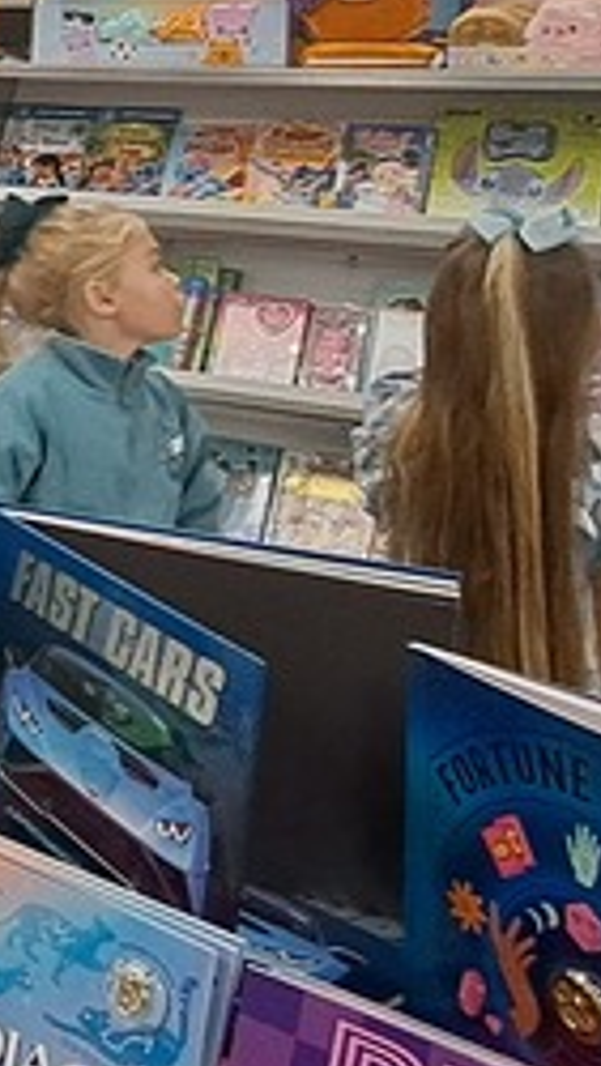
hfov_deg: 14.5
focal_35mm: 58
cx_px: -797
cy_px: 141
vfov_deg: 34.3
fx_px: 1640
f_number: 2.2
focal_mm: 1.74
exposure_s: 1/40
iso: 64
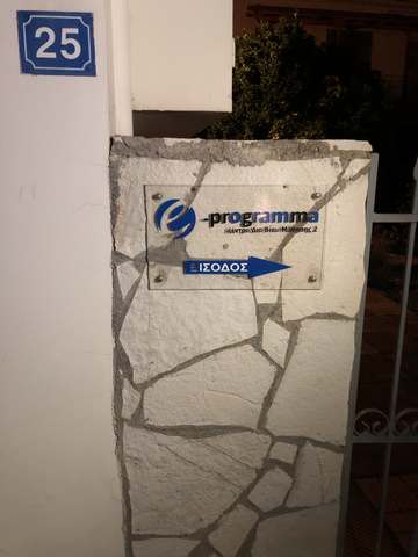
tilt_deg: -12.0
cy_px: 278
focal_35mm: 28
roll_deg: -0.4
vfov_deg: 63.4
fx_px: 451
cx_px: 209
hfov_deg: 49.7
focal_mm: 4
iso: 125
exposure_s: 1/4
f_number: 1.8
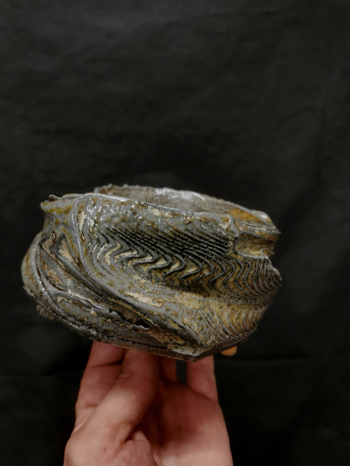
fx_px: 364
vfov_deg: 65.3
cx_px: 175
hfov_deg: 51.4
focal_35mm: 27
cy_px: 233
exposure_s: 1/33.3
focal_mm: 5.58
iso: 320
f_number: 1.8
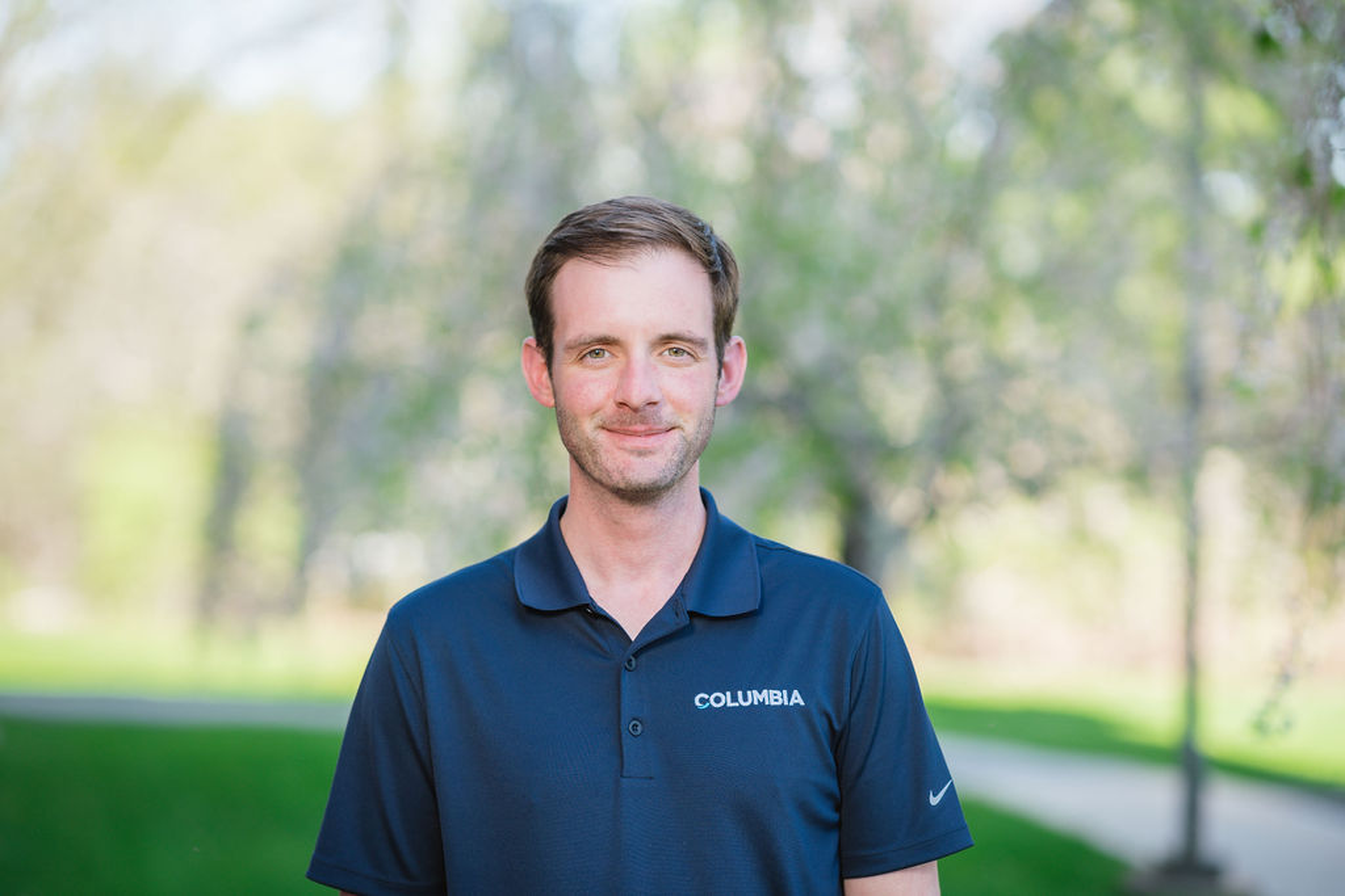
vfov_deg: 16.1
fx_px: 3176
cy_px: 448
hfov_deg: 23.9
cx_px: 672
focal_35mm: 85
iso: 100
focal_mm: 85
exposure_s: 1/400
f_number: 2
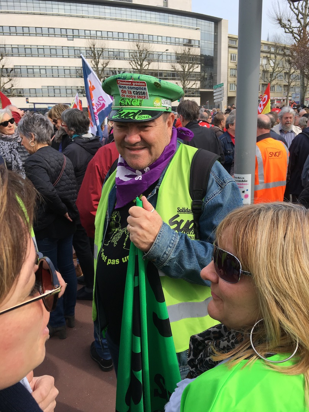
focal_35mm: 29
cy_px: 206
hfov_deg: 48.2
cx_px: 154
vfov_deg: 61.7
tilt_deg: -12.6
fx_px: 345
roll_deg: +2.8
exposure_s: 1/578
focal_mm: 4.15
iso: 25
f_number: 2.2
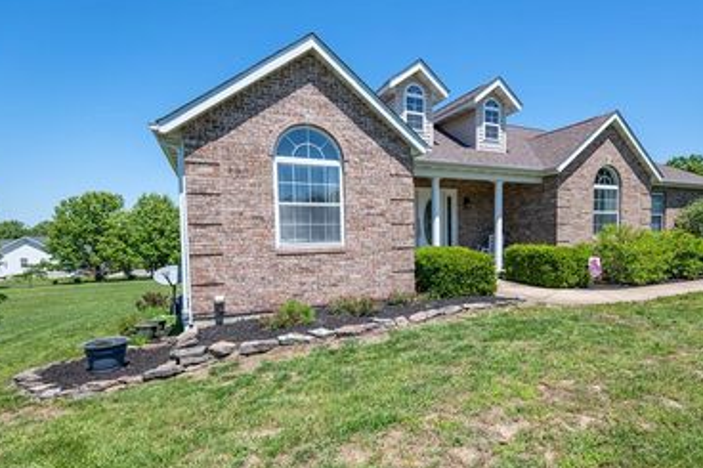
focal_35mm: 19
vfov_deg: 64.4
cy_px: 251
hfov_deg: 86.6
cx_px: 390
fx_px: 371
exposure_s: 1/1250
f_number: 4
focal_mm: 14
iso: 100
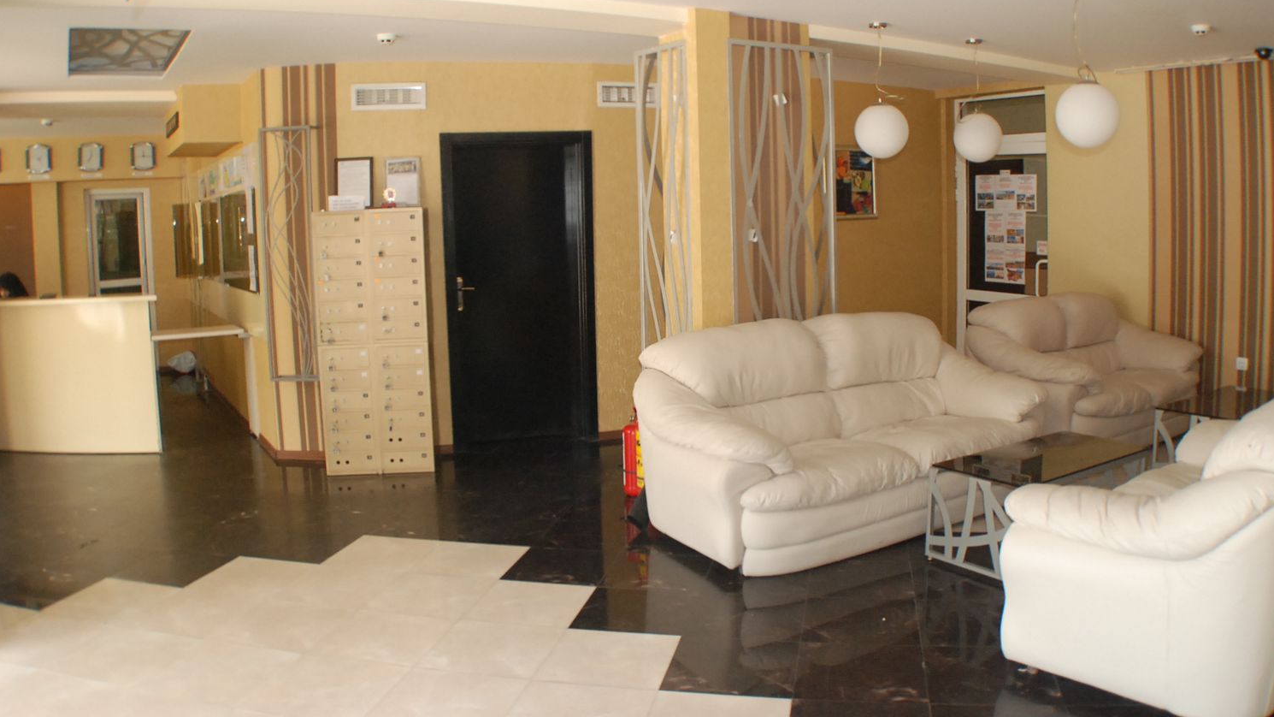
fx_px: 1284
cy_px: 298
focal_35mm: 38
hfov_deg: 52.8
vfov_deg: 31.1
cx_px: 640
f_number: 5
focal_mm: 24
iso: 1000
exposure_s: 1/100
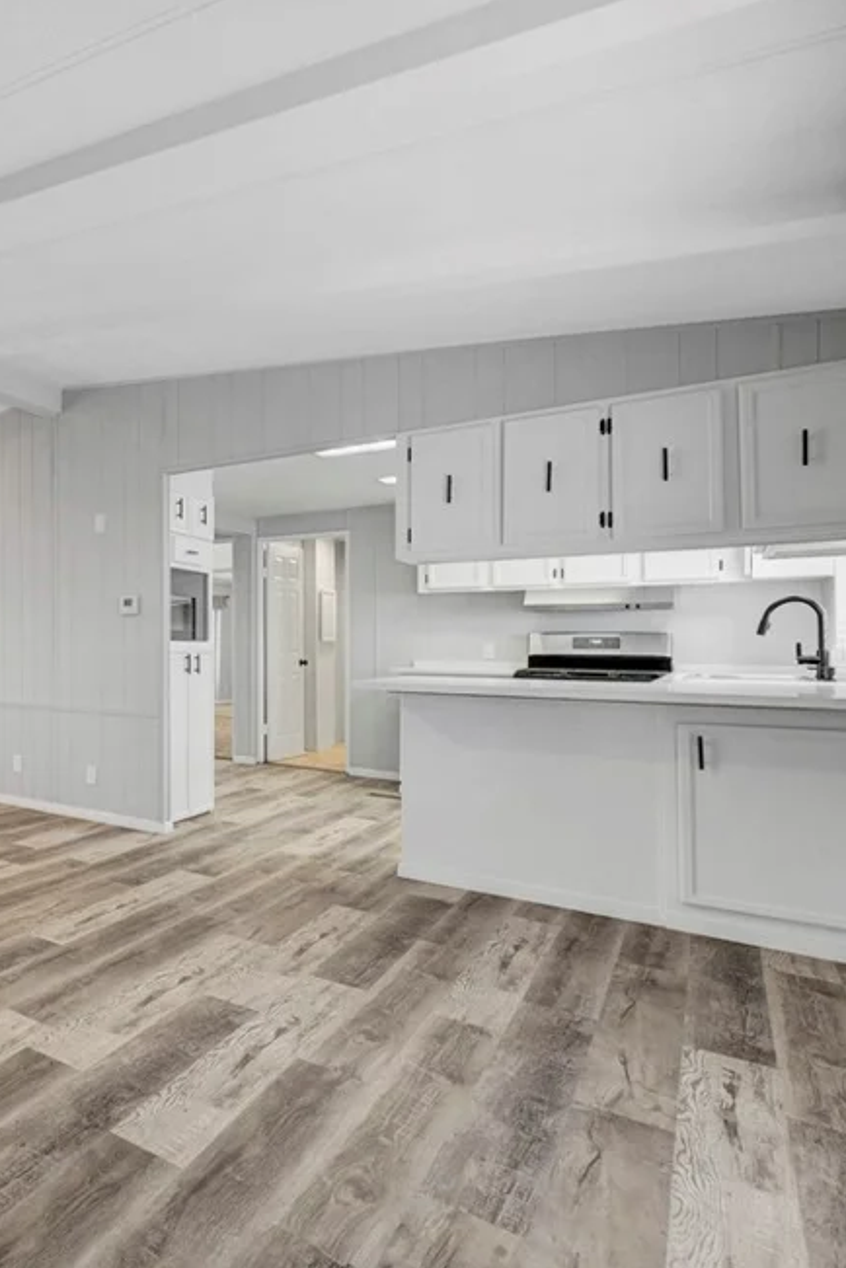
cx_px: -90
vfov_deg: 78.6
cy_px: 629
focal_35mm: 22
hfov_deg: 43.8
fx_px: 775
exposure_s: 1/10
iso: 800
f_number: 8
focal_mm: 14
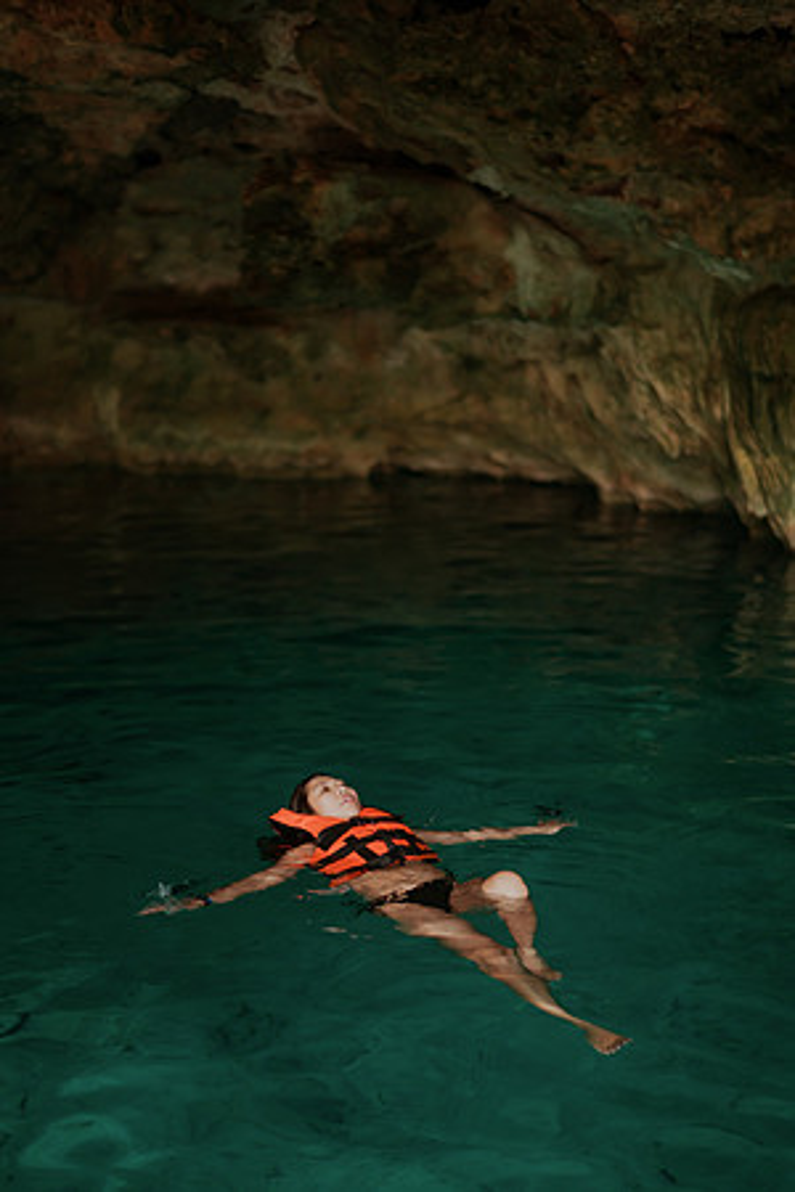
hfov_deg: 23.4
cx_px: 398
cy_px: 596
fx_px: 1921
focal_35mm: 58
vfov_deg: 34.5
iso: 640
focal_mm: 58
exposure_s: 1/250
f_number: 1.4
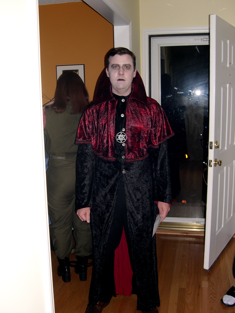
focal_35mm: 38
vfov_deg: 49.0
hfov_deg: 37.7
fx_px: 344
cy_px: 156
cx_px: 118
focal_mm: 8
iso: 100
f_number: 2.8
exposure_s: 1/60
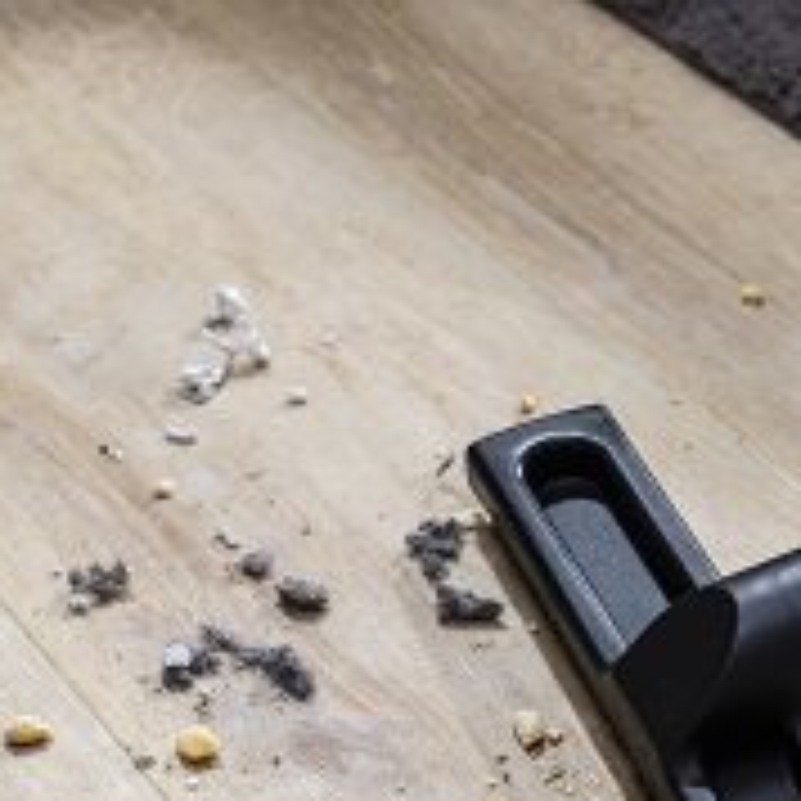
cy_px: 680
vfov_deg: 17.2
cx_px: 576
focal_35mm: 100
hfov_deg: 17.3
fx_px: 2618
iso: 100
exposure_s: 1/200
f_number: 5
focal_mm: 35
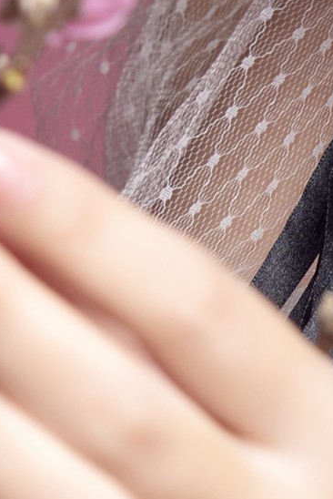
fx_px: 5307
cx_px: 358
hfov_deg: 3.6
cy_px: -126
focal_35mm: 383
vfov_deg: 5.4
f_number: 8
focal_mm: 70
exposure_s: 1/160
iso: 50
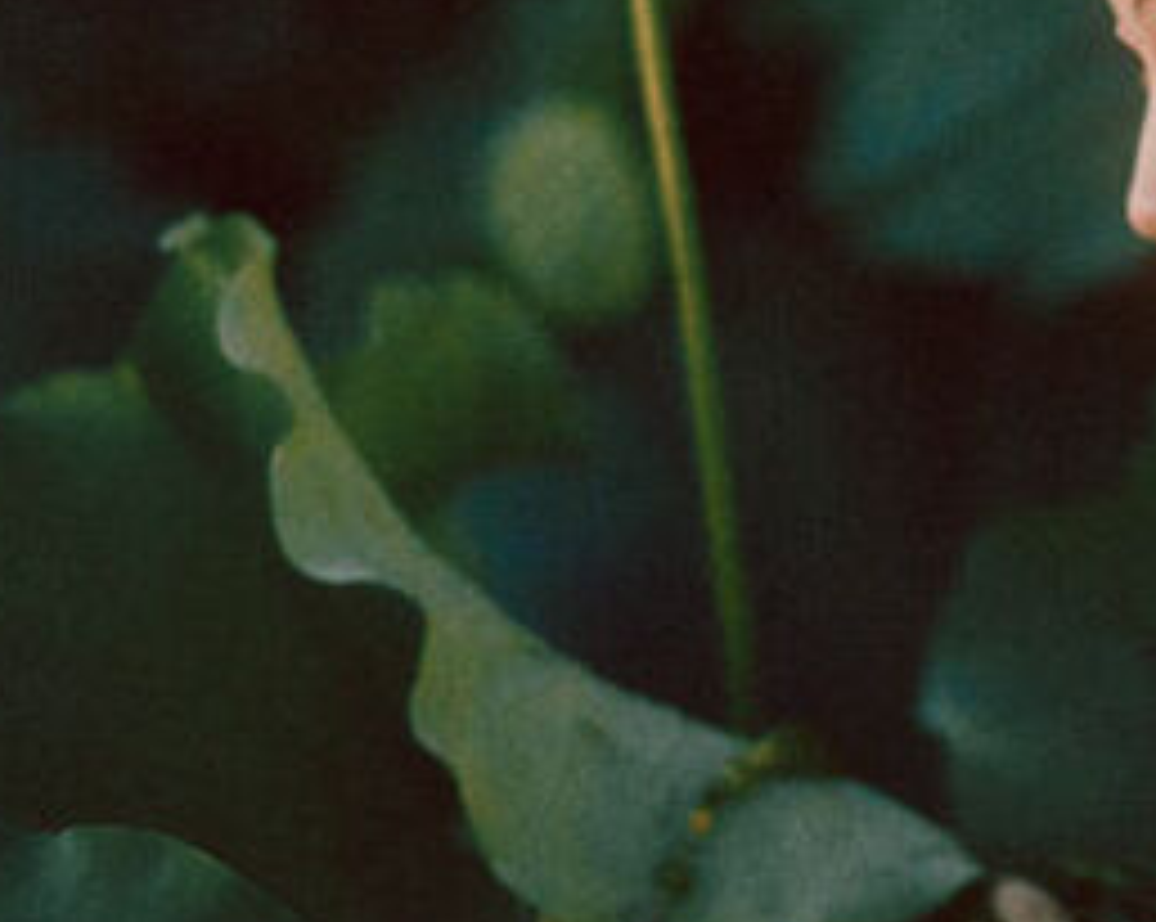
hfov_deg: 10.0
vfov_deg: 8.0
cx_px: 1143
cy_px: 364
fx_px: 6561
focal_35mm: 192
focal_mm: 50
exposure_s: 1/160
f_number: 1.8
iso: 4000
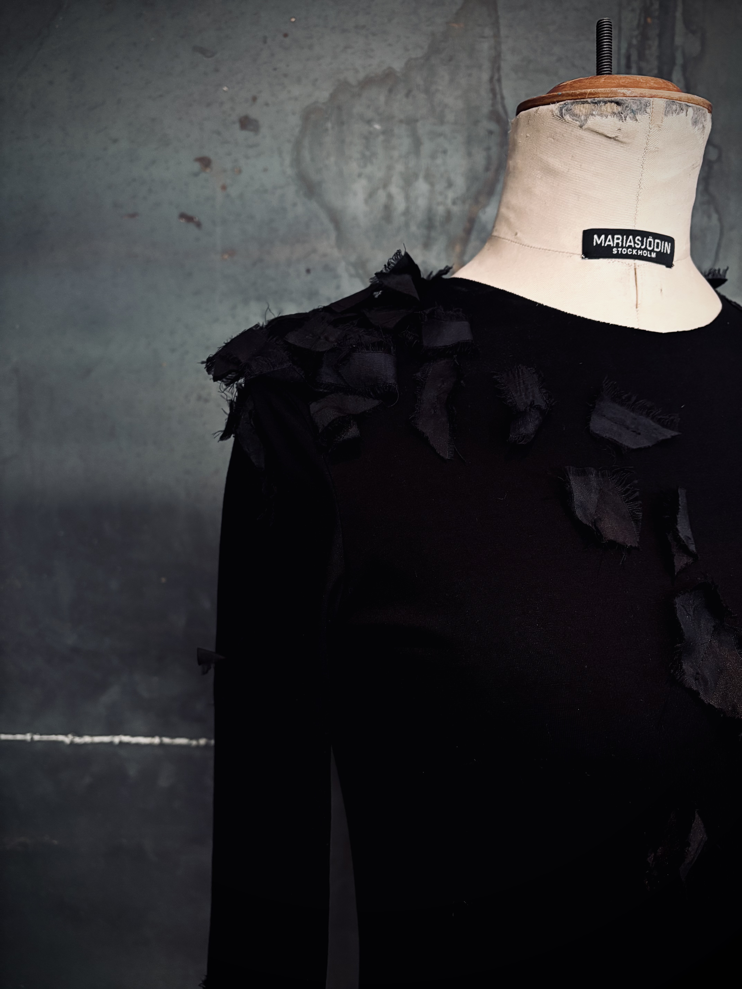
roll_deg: -1.1
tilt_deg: -4.7
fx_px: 743
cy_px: 494
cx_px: 371
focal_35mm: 26
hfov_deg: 53.1
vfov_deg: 67.3
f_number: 1.6
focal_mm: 5.96
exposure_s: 1/50
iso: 400
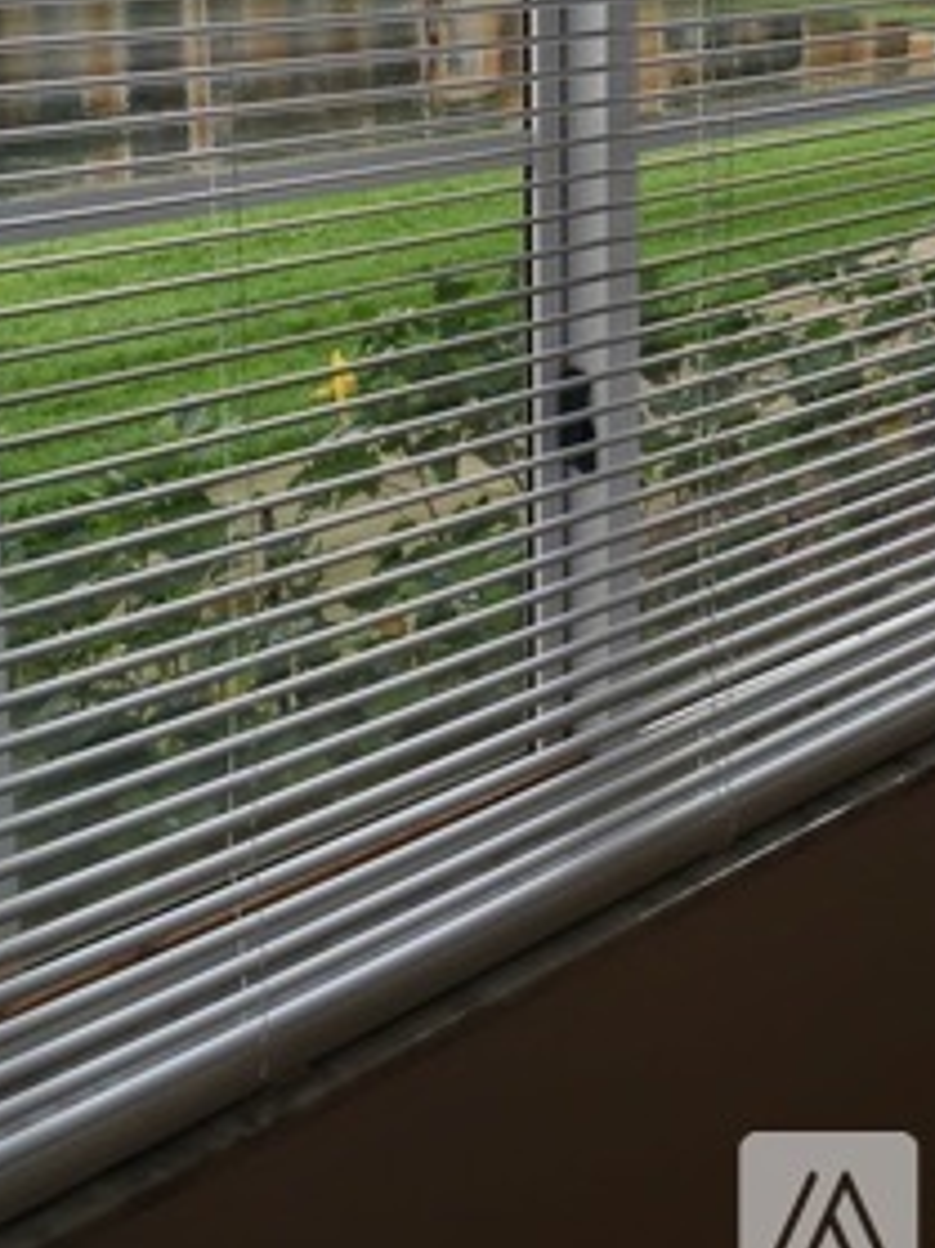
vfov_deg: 35.3
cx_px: 624
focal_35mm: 52
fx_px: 1874
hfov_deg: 27.8
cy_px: 192
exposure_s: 1/425
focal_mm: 4.15
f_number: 2.2
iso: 32
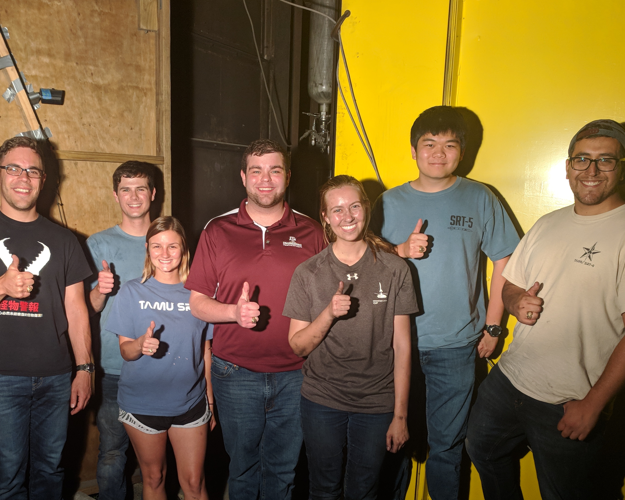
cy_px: 340
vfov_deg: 38.6
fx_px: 703
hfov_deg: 47.6
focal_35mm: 38
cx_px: 245
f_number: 2
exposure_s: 1/60
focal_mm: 4.67
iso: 263
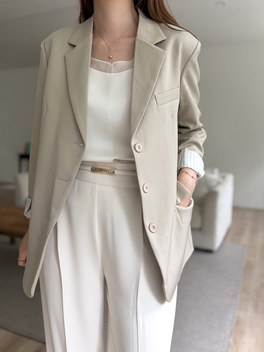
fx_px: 264
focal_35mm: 26
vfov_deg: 67.3
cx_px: 132
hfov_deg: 53.1
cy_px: 176
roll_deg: -0.7
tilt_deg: -4.9
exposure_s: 1/122
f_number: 1.6
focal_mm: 5.96
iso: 125
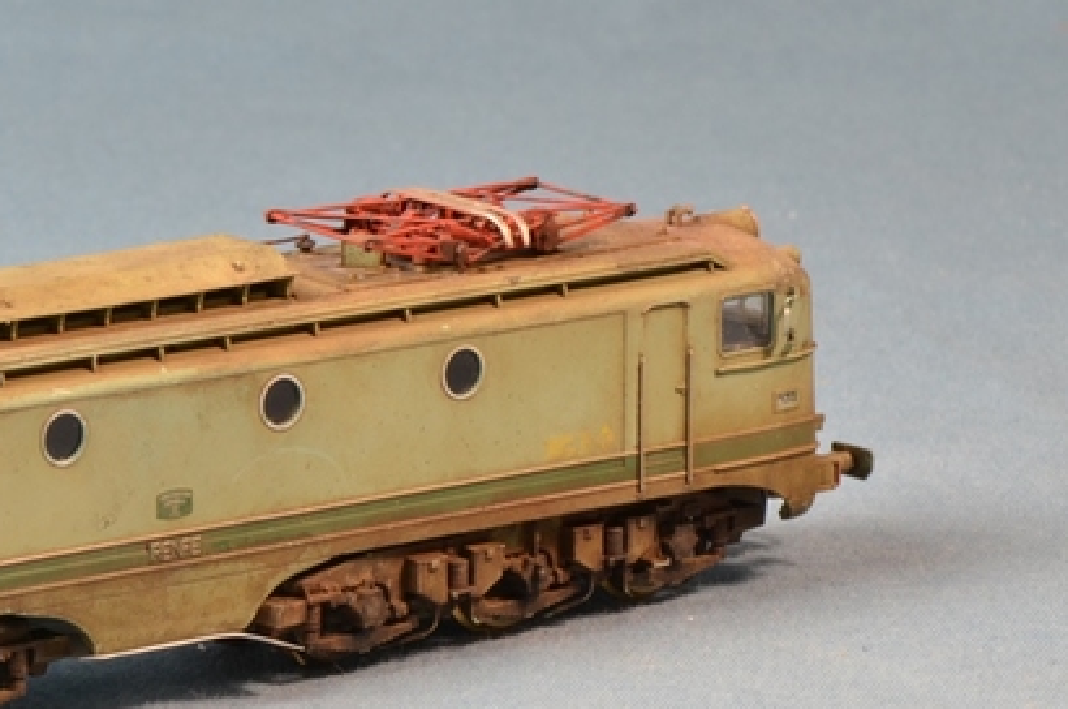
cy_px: 503
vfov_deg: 4.5
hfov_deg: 6.7
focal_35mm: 307
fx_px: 9093
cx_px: 55
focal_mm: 105
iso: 200
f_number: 20
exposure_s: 1/1.3
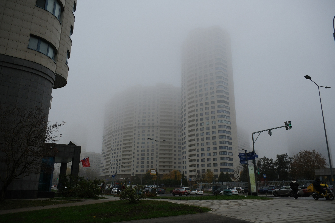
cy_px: 112
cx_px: 168
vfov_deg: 47.9
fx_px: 251
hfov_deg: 67.4
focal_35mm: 27
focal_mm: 18
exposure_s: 1/350
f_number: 8
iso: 640
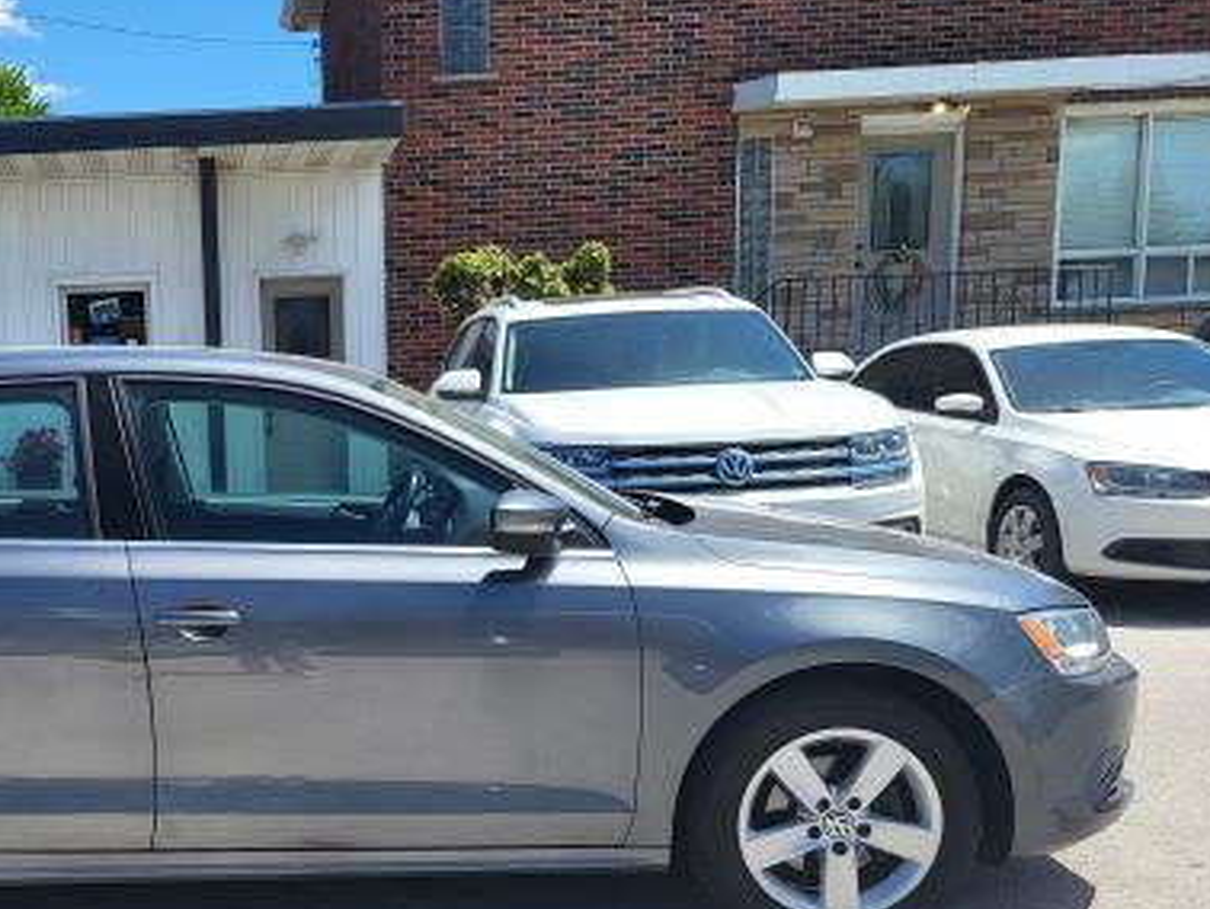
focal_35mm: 44
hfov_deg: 40.7
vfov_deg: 32.6
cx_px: 202
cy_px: 621
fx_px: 1539
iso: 40
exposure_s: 1/2082
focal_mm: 5.4
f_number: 1.8
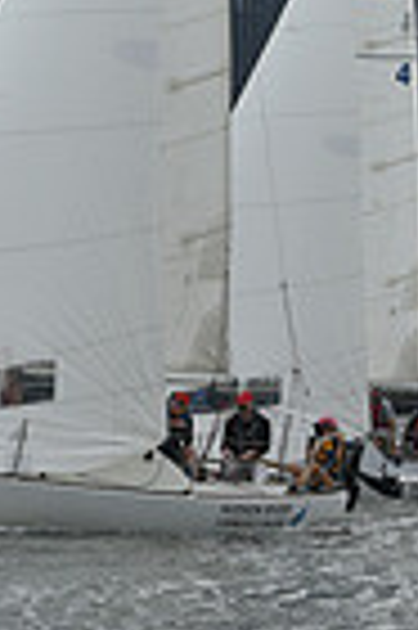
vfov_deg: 6.0
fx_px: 5936
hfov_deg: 4.0
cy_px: -328
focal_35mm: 340
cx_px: 249
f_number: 9
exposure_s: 1/1250
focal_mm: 82
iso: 320
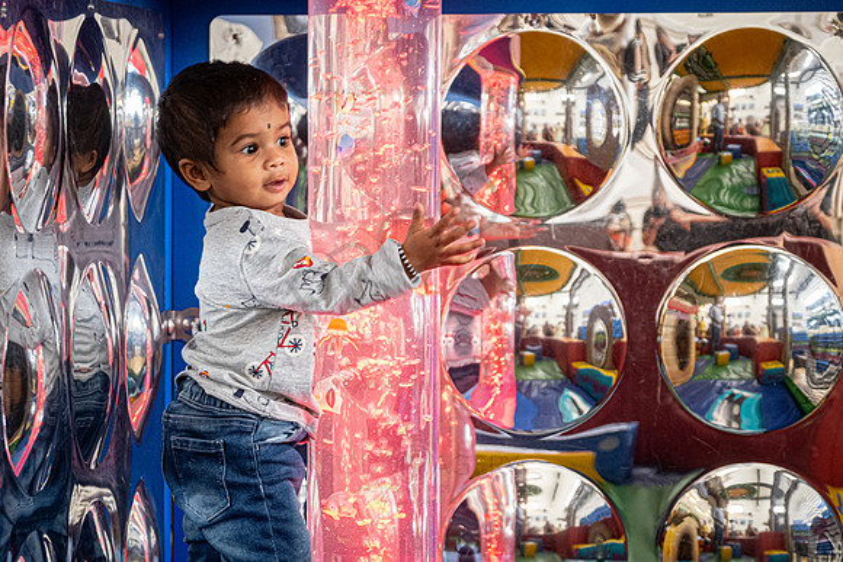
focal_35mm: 118
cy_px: 311
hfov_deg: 17.4
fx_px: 2760
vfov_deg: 11.6
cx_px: 369
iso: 1600
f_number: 2.8
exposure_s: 1/60
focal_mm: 68.7
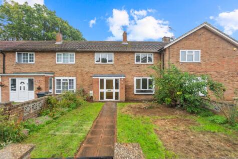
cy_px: 80
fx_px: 106
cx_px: 119
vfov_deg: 73.8
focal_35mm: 16
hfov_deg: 96.7
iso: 320
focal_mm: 16
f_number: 7.1
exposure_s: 1/50
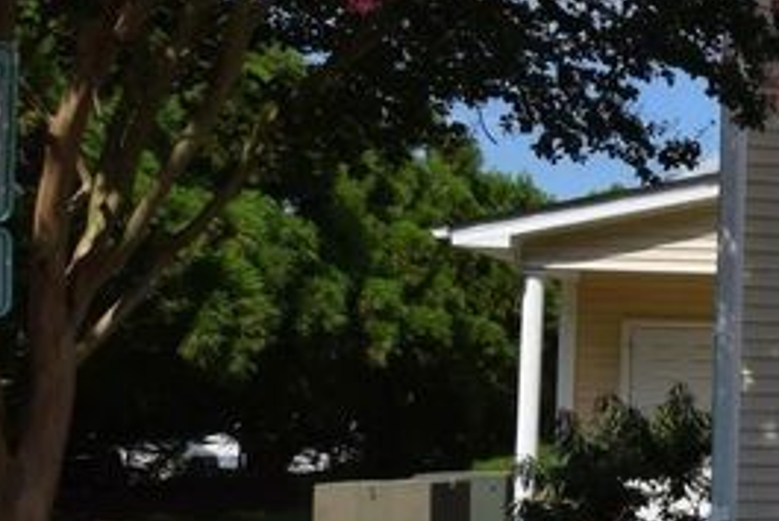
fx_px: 1256
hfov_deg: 23.5
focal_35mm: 58
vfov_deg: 23.2
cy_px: 375
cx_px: 1299
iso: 200
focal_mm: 10
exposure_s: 1/400
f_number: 10
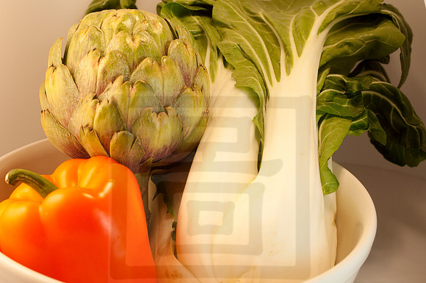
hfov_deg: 27.0
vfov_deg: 18.1
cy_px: 142
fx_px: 886
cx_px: 213
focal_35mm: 75
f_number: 8
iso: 200
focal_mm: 50
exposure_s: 1/250
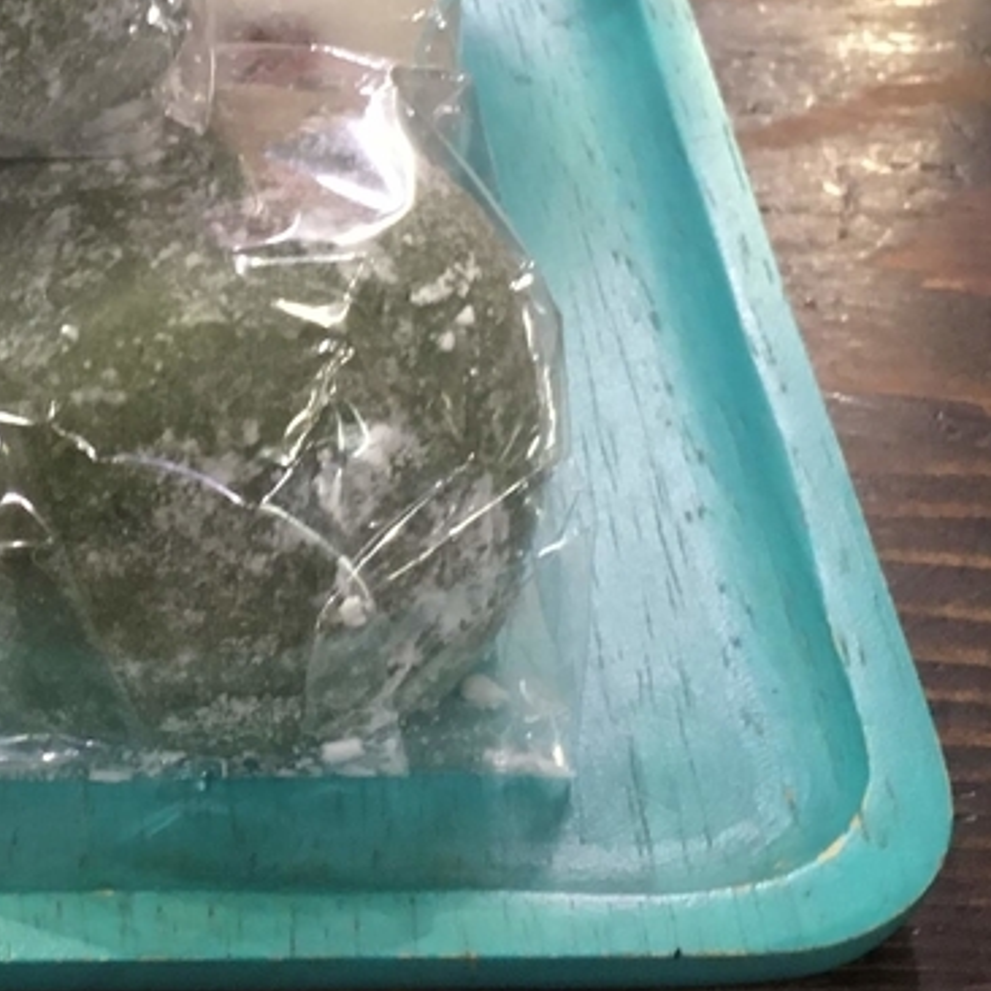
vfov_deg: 20.5
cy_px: 263
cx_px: 70
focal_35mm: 84
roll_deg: -0.9
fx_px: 2721
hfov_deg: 20.2
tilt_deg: -41.4
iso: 160
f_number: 2.2
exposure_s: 1/30
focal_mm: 4.15
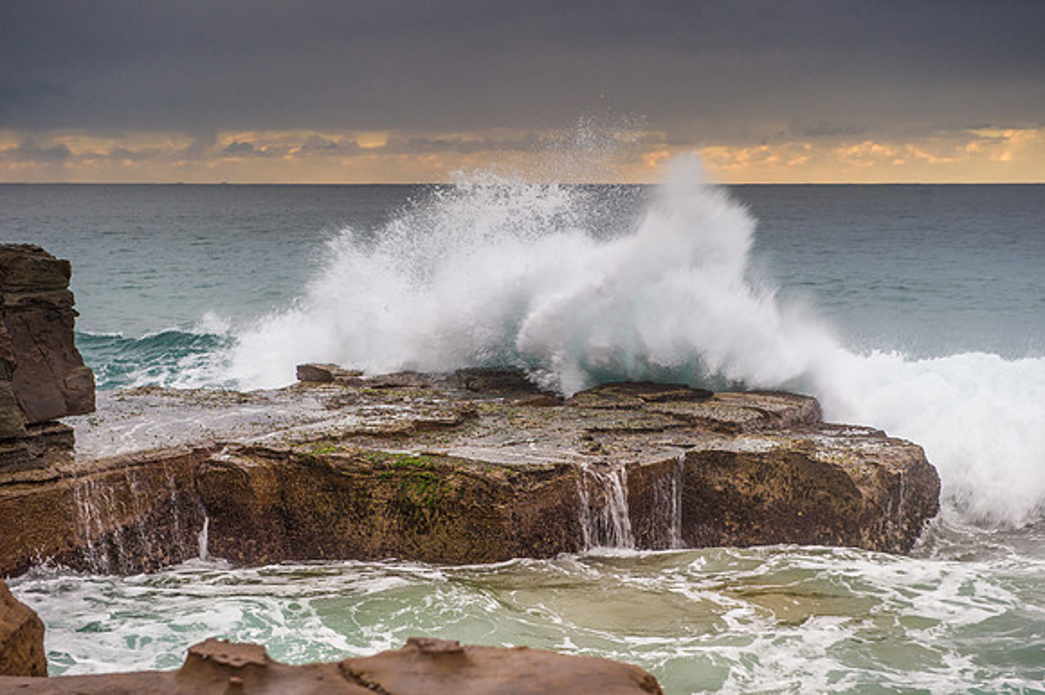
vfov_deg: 19.0
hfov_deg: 28.2
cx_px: 522
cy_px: 348
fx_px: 2078
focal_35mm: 72
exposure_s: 1/50
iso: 1000
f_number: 5.6
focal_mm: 70
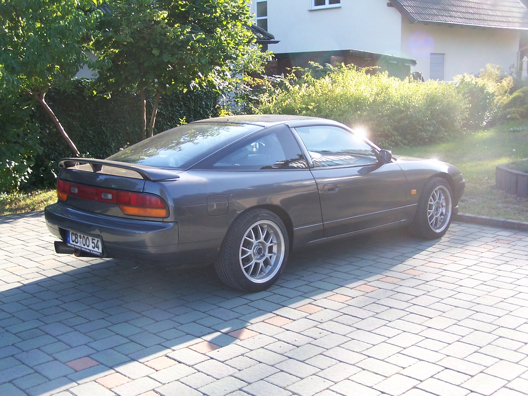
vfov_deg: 30.3
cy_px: 198
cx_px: 264
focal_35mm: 48
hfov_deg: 39.7
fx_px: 732
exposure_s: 1/125
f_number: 3.2
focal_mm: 8
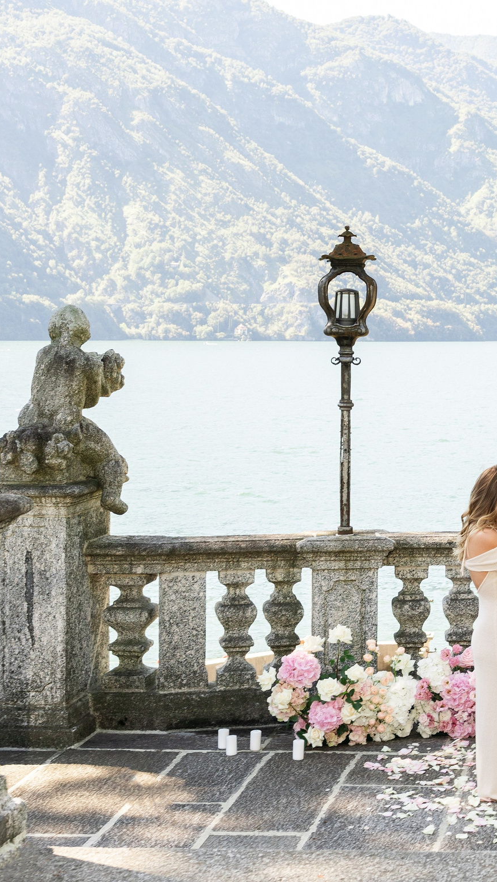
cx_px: 546
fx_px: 1546
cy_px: 442
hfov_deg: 17.6
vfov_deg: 31.9
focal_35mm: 66
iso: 250
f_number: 6.3
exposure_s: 1/250
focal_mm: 38
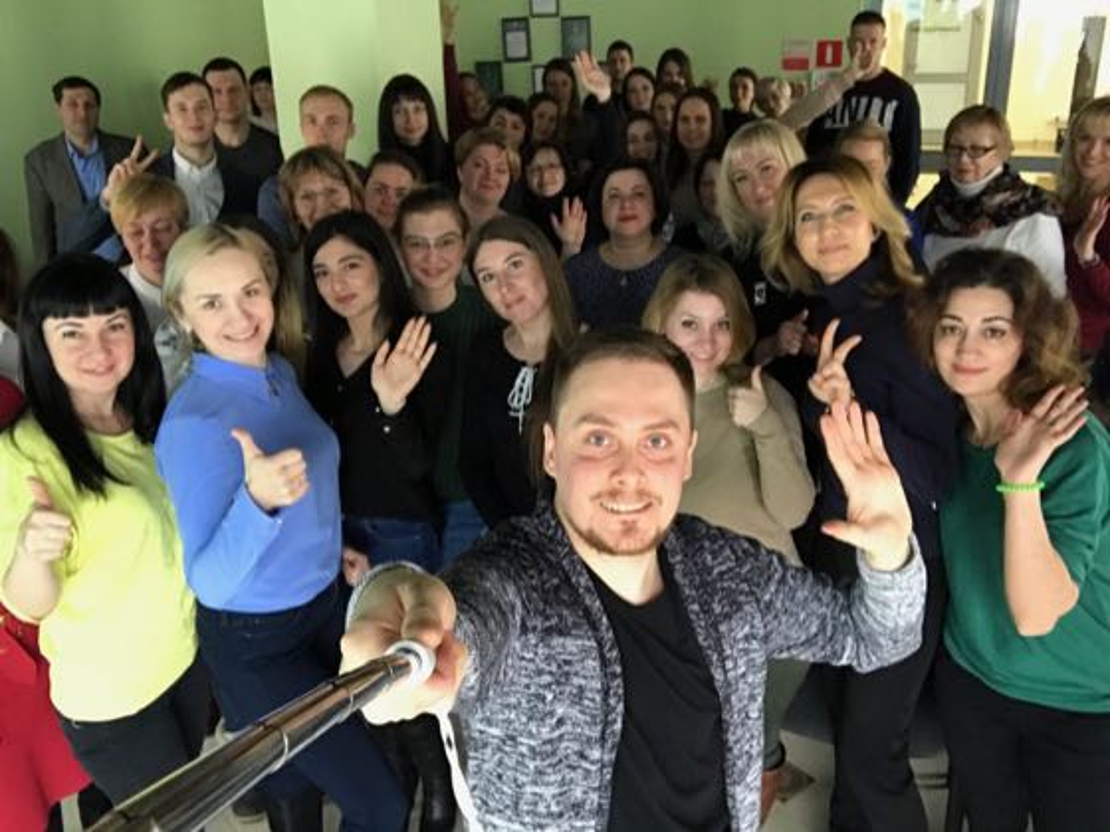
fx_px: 1026
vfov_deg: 44.2
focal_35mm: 32
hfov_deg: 56.8
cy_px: 416
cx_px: 555
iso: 200
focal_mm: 2.87
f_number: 2.2
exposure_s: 1/15
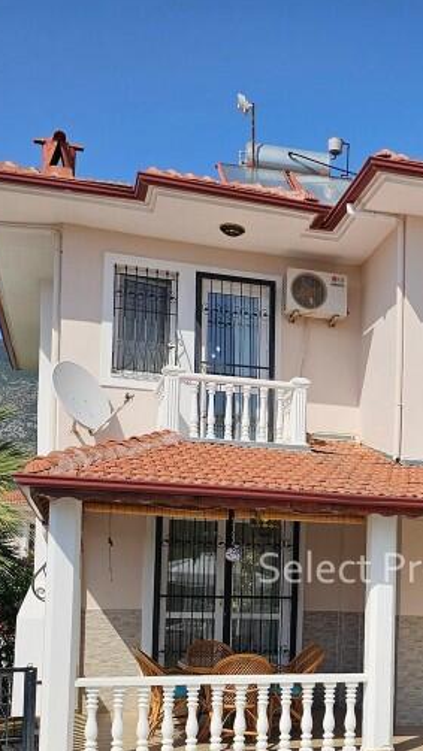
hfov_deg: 22.0
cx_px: 481
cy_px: 567
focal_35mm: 51
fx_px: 1017
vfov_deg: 39.4
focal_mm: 6.3
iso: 10
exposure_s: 1/1339
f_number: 1.7
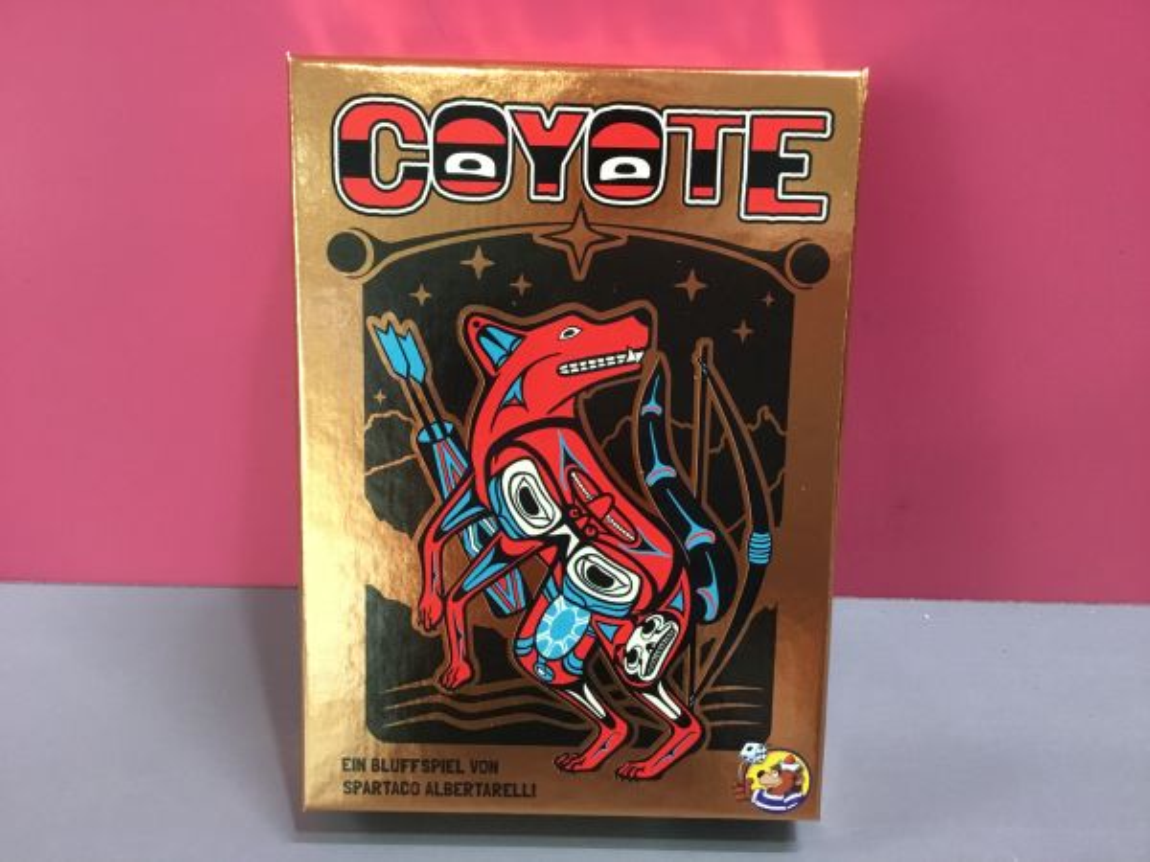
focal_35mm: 31
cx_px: 575
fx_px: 1030
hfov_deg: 58.4
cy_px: 431
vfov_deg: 45.4
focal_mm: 3.3
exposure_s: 1/33
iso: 250
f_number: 2.4
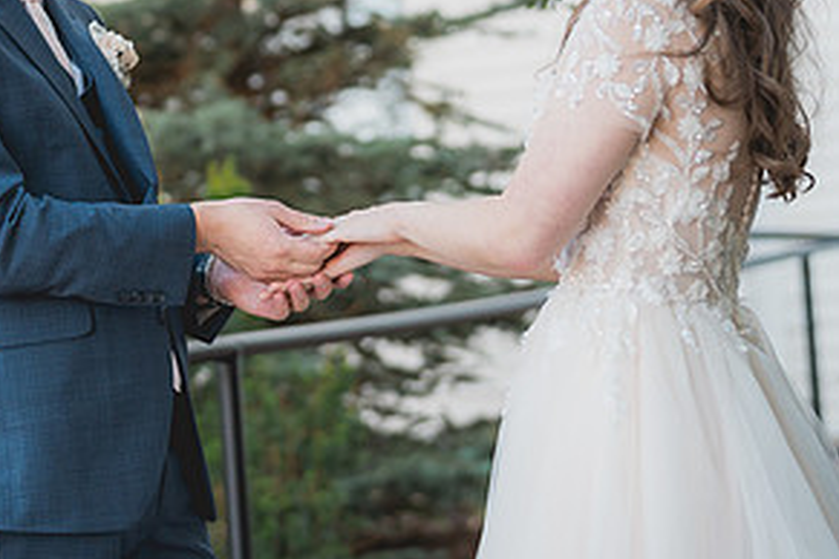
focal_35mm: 111
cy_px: 82
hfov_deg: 18.3
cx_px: 170
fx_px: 2587
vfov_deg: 12.3
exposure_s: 1/800
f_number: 1.8
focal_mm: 50
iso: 400
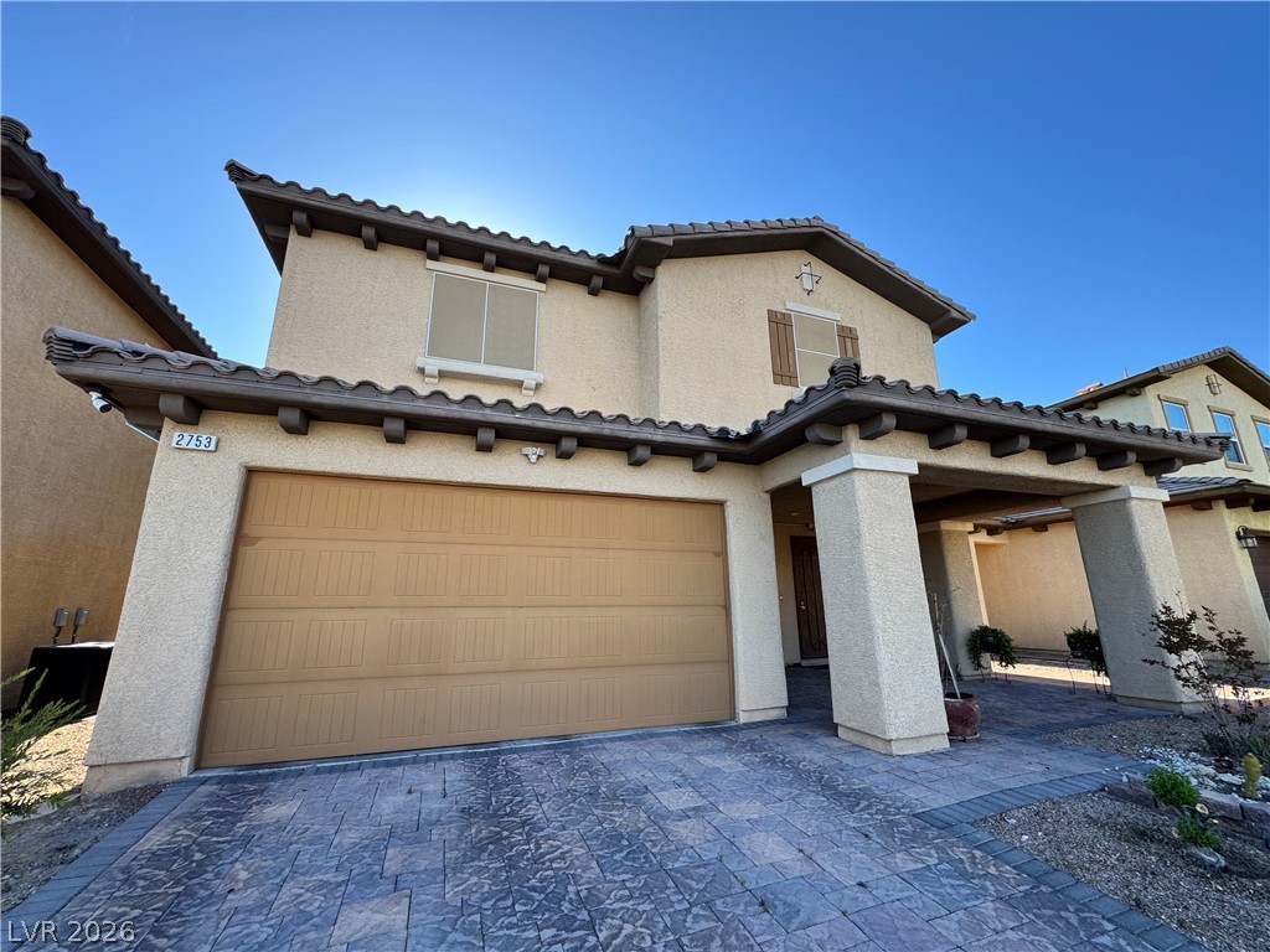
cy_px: 476
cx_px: 635
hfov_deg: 102.1
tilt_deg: +15.1
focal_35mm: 14
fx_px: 514
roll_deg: +0.5
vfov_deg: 85.7
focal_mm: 2.22
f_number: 2.2
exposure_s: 1/341
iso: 40
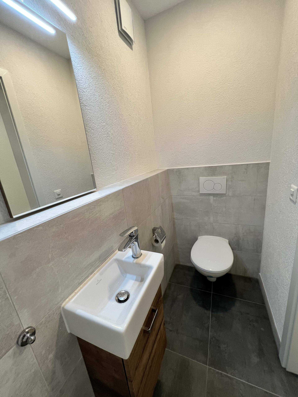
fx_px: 149
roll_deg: +6.6
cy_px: 198
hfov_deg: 89.9
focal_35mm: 13
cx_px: 149
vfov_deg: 106.2
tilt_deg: -15.1
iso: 125
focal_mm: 1.57
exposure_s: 1/100
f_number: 1.8
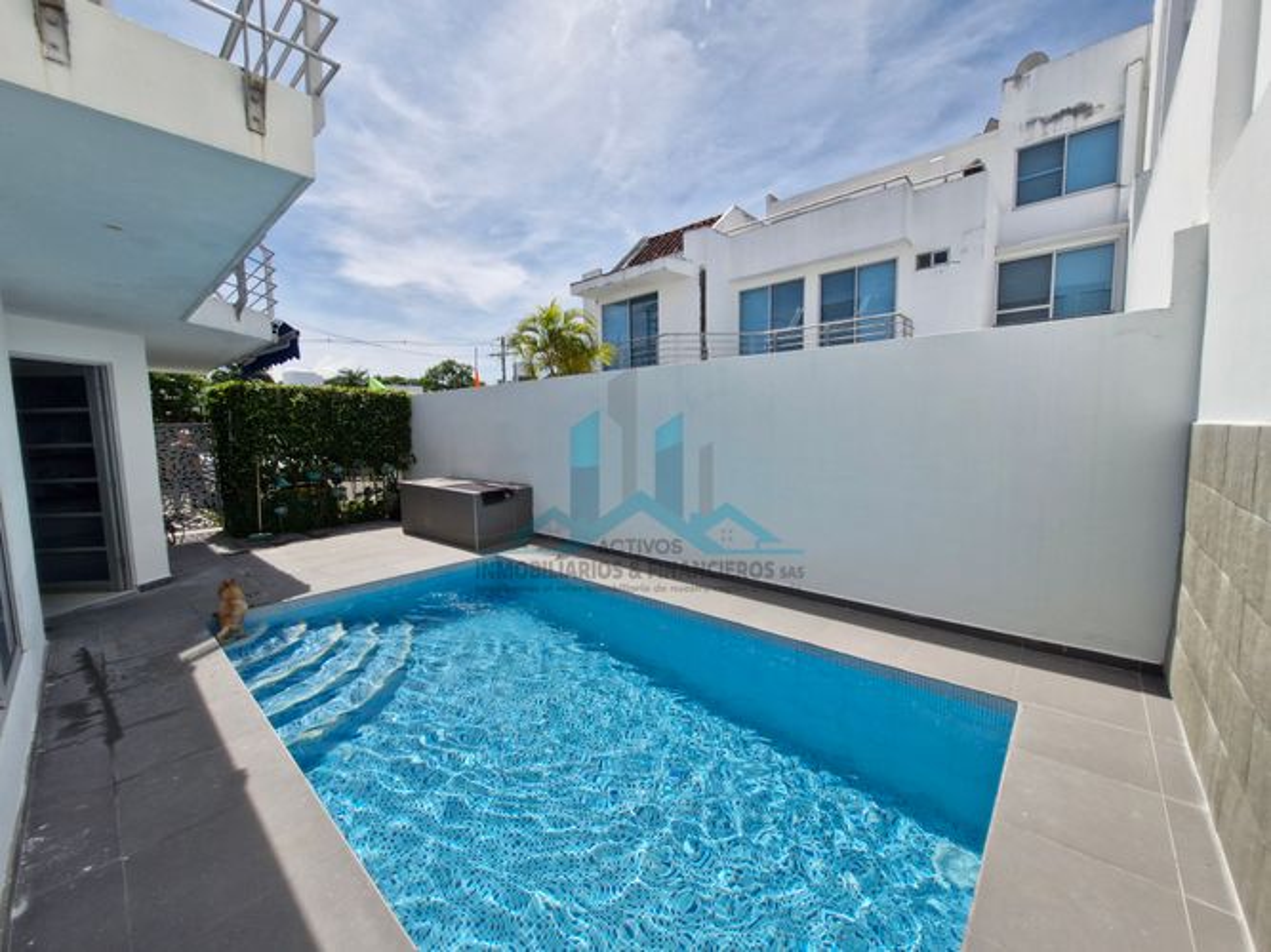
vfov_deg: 89.9
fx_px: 477
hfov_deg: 106.2
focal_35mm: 13
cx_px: 636
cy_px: 476
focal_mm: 1.74
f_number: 2.2
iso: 50
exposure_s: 1/2752
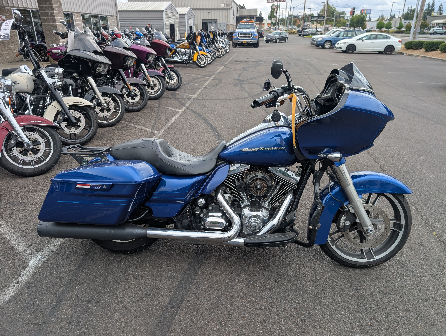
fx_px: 310
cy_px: 168
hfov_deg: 71.5
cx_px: 223
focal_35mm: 24
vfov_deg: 56.9
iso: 18
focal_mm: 6.9
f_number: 1.68
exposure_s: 1/474
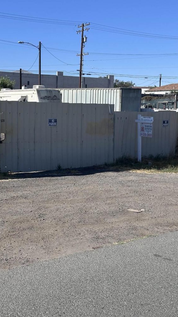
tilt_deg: -5.1
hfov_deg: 22.5
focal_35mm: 53
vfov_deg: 39.2
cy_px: 158
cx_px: 58
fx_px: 445
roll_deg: -1.6
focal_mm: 6.86
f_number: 1.78
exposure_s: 1/3731
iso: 64
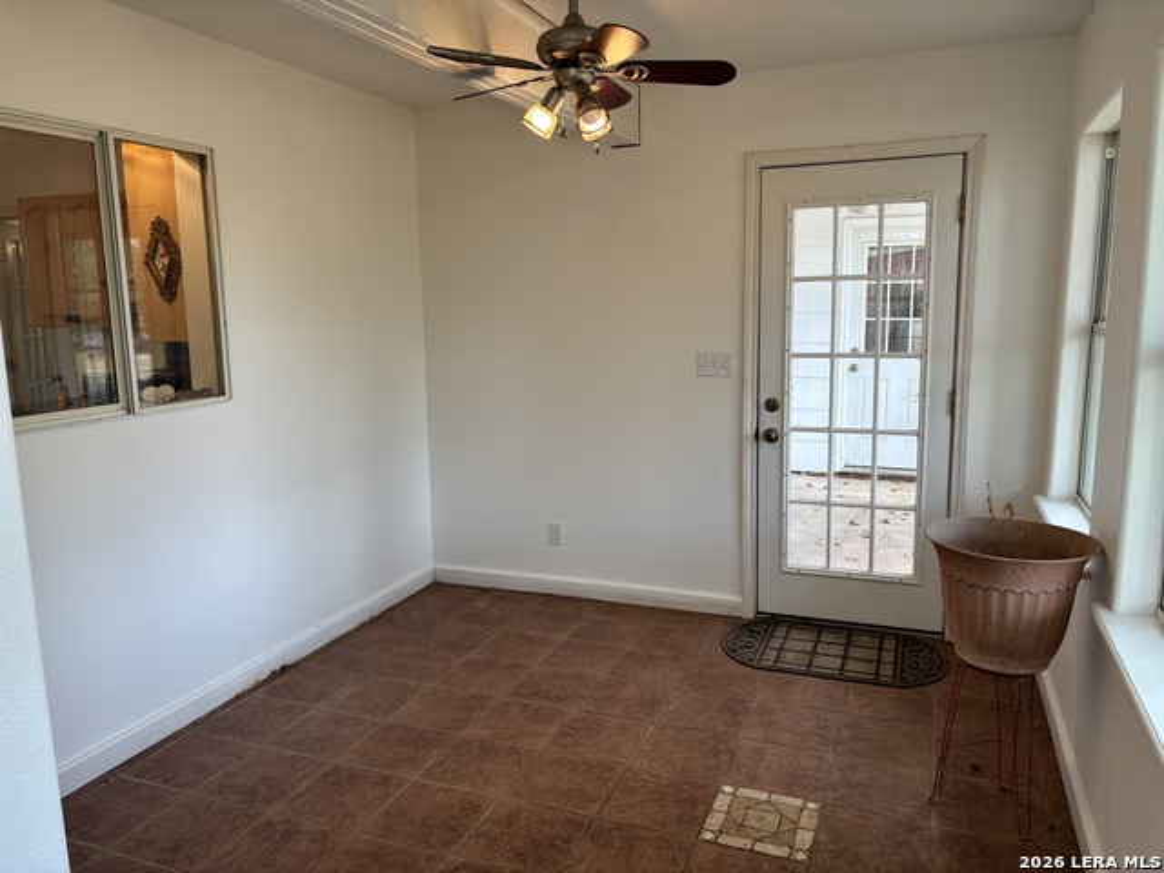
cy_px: 436
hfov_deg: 67.3
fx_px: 874
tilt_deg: -7.3
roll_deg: +0.5
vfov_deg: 53.1
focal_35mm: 26
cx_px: 582
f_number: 1.6
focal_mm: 5.96
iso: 80
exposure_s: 1/120
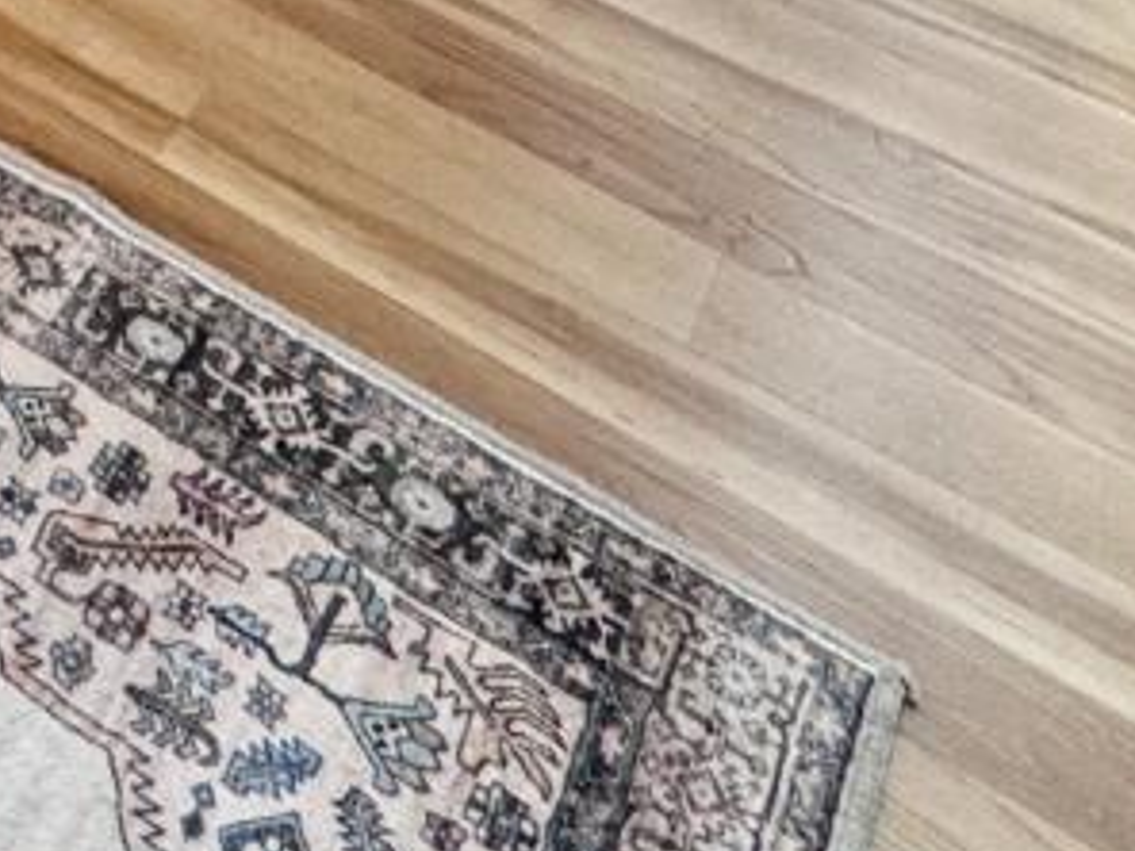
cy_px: -987
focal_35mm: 71
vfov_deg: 15.3
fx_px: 2328
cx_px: -544
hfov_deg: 22.6
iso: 160
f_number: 2.2
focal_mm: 2.22
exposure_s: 1/60
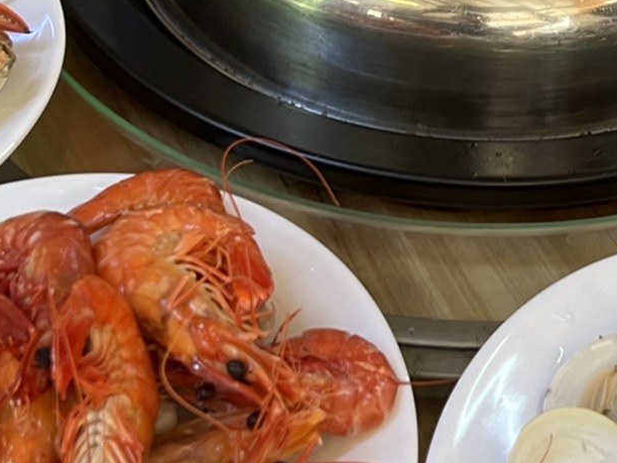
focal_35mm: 85
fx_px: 1515
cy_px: -79
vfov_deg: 16.7
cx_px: 511
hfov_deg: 22.6
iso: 80
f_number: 1.5
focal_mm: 5.7
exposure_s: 1/50
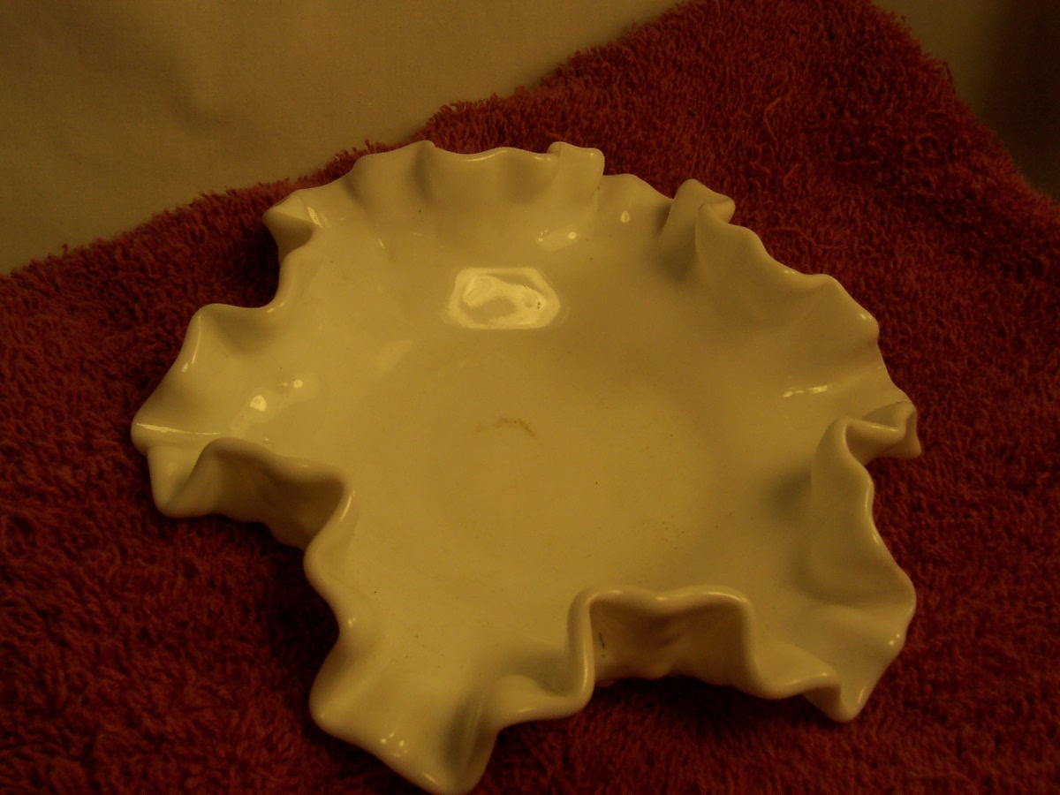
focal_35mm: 37
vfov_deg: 38.7
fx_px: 1133
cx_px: 530
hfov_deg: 50.1
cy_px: 398
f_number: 5.6
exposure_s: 1/500
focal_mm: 5.6
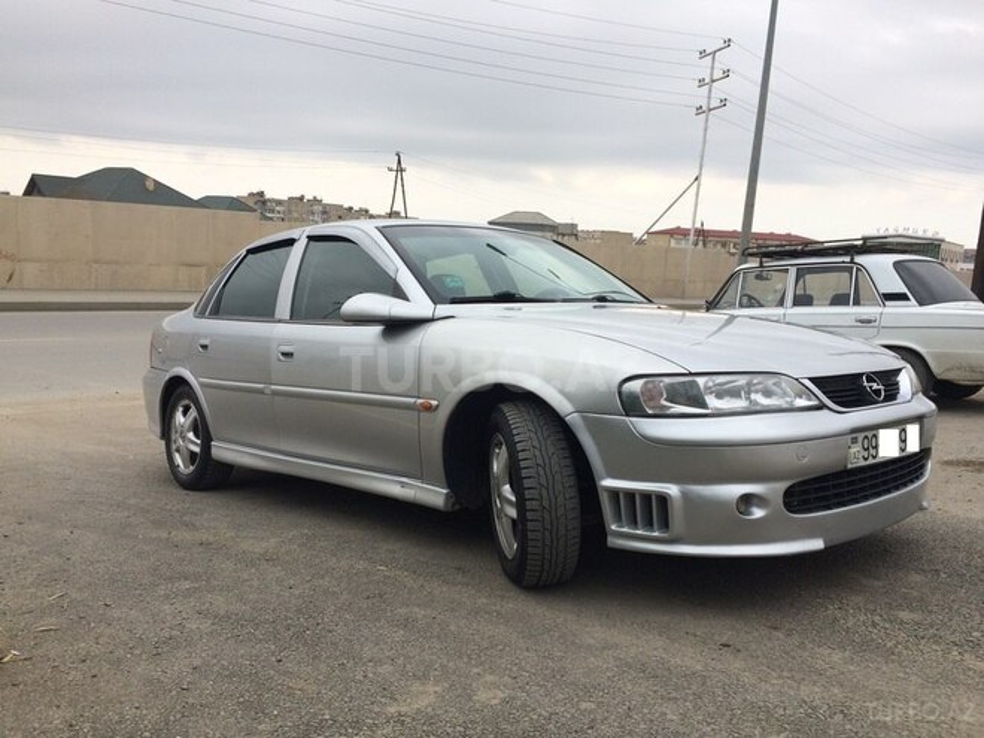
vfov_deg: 48.2
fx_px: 824
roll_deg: -1.8
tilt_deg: -8.8
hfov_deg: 61.7
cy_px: 369
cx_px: 492
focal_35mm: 29
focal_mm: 4.15
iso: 32
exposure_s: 1/554
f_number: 2.2
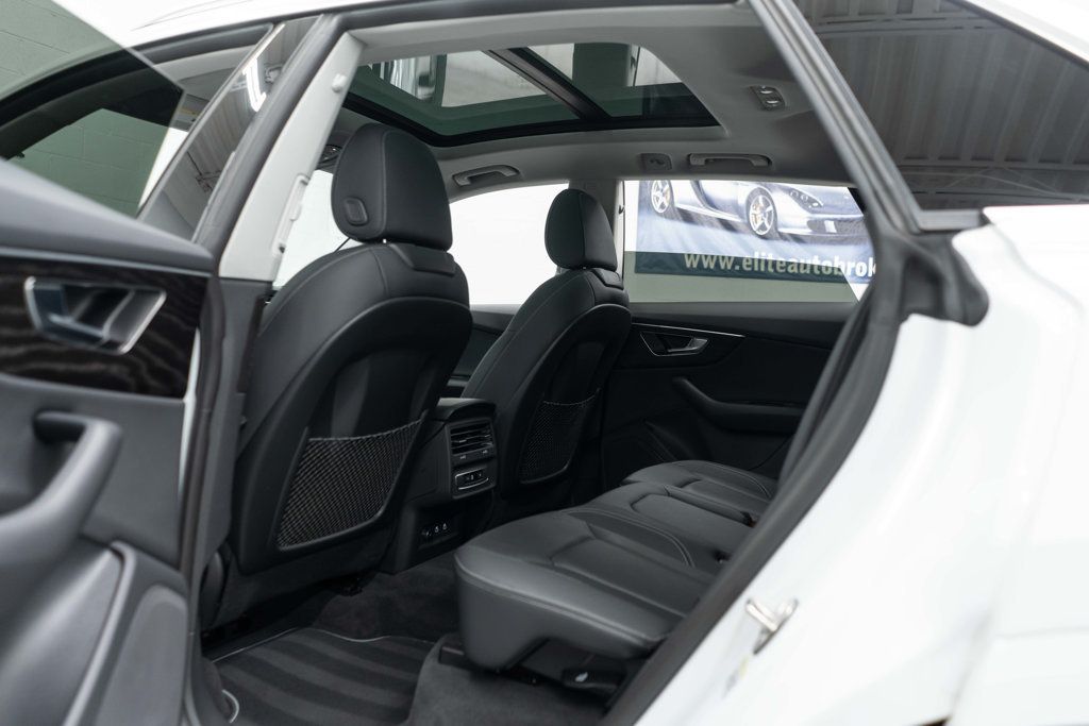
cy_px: 363
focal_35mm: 28
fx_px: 847
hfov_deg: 65.5
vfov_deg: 46.4
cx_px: 544
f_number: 3.2
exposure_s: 1/50
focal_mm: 28
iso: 640
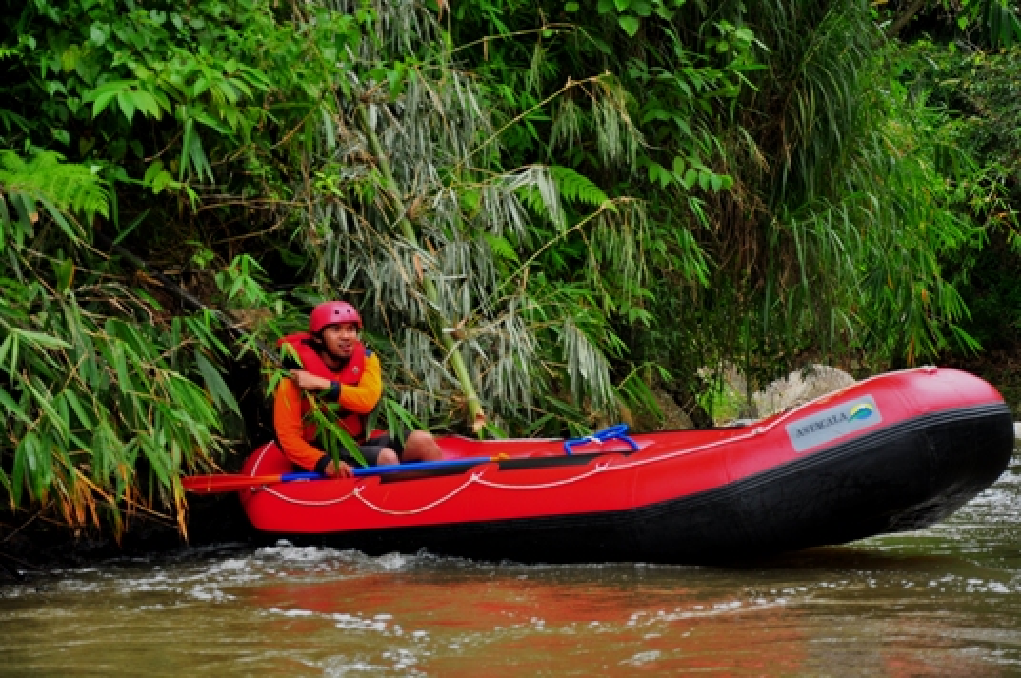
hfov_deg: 17.1
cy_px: 339
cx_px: 510
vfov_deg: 11.4
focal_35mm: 120
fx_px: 3399
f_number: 5.3
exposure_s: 1/200
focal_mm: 80
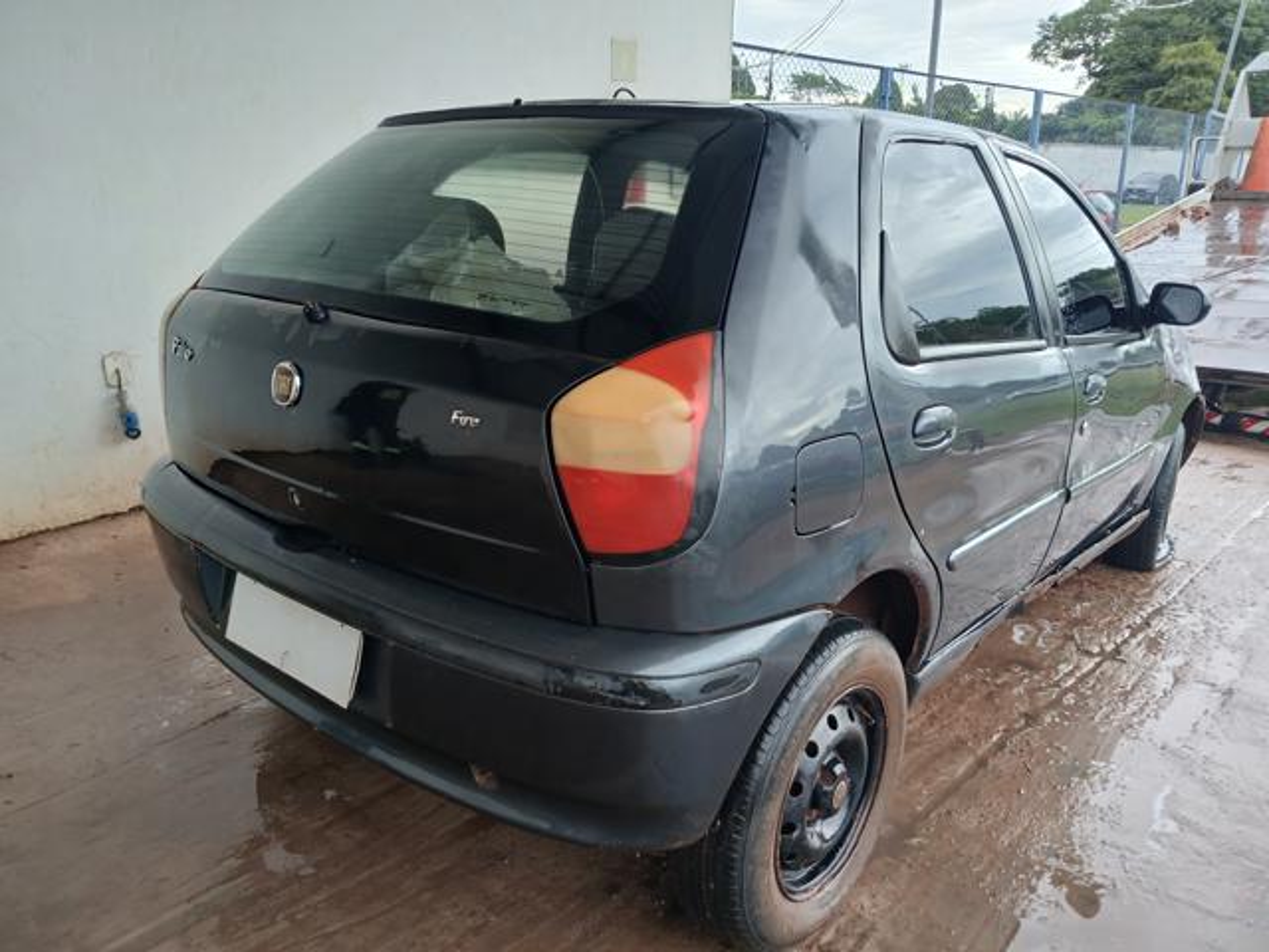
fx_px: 953
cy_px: 476
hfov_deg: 67.3
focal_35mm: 26
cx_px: 634
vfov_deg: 53.1
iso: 64
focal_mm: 3.98
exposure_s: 1/50
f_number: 1.8
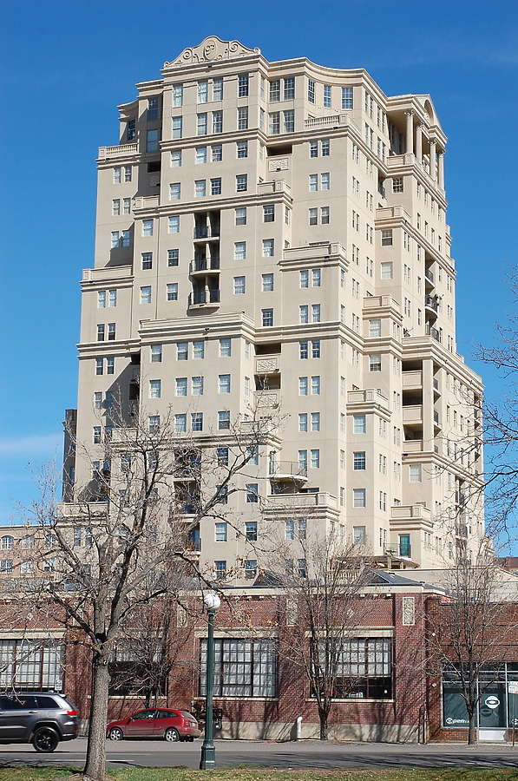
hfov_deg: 20.1
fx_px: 1462
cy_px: 390
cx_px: 259
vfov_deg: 29.9
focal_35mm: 68
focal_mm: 45
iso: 200
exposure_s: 1/320
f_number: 10
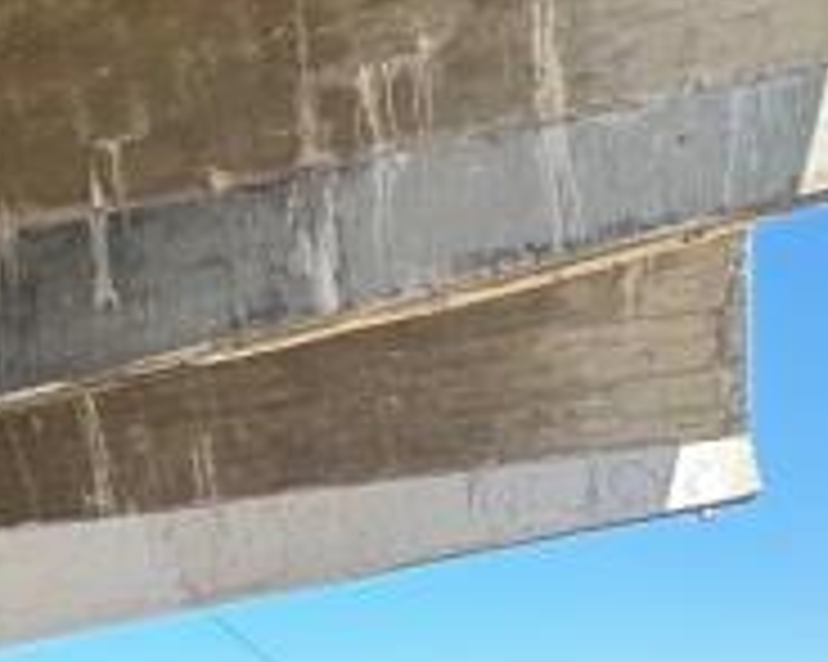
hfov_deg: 20.4
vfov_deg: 19.6
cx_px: -504
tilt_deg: +9.1
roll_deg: +3.7
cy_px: 639
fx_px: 1861
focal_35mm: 76
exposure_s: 1/139
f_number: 2.2
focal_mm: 2.22
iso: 40
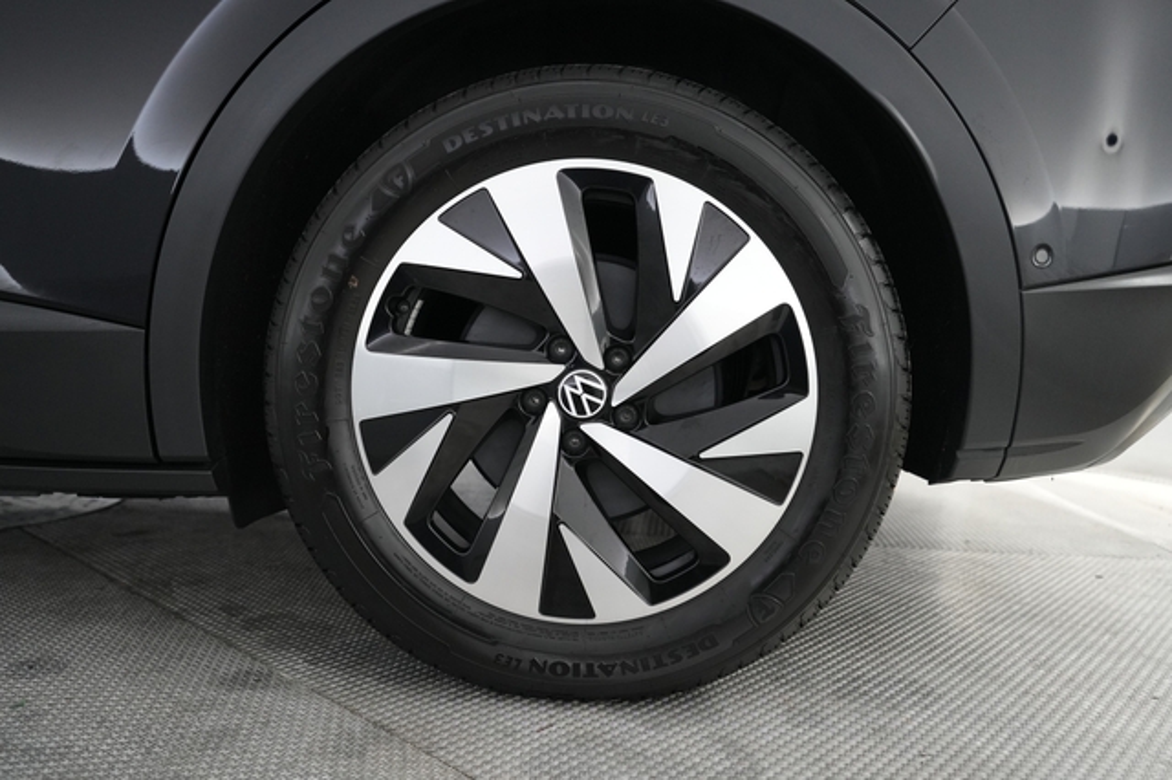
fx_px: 911
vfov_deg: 46.4
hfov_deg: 65.5
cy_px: 390
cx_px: 586
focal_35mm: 28
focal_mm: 28
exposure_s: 1/160
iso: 3200
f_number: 2.8
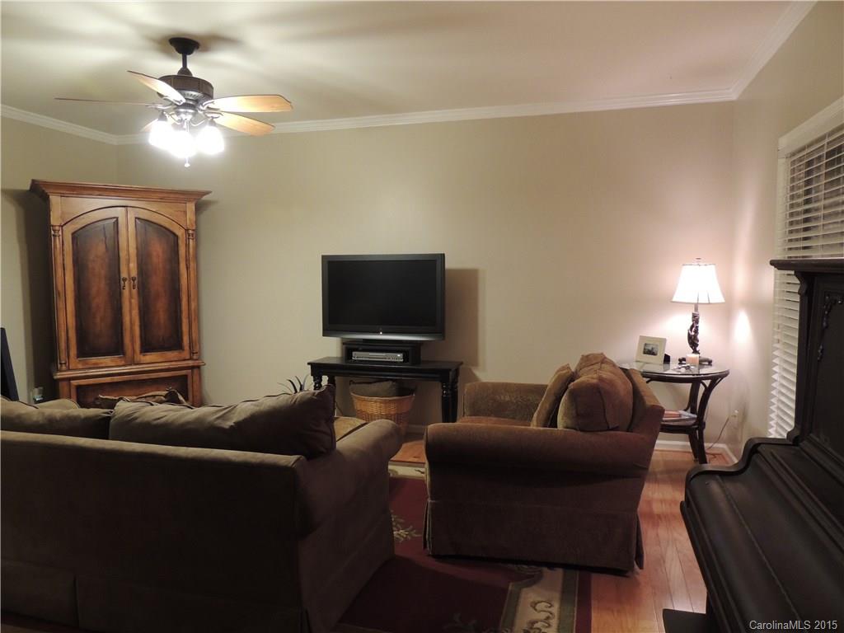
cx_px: 422
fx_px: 585
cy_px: 316
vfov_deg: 56.8
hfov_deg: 71.6
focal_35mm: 24
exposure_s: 1/13
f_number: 3
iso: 400
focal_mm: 4.3
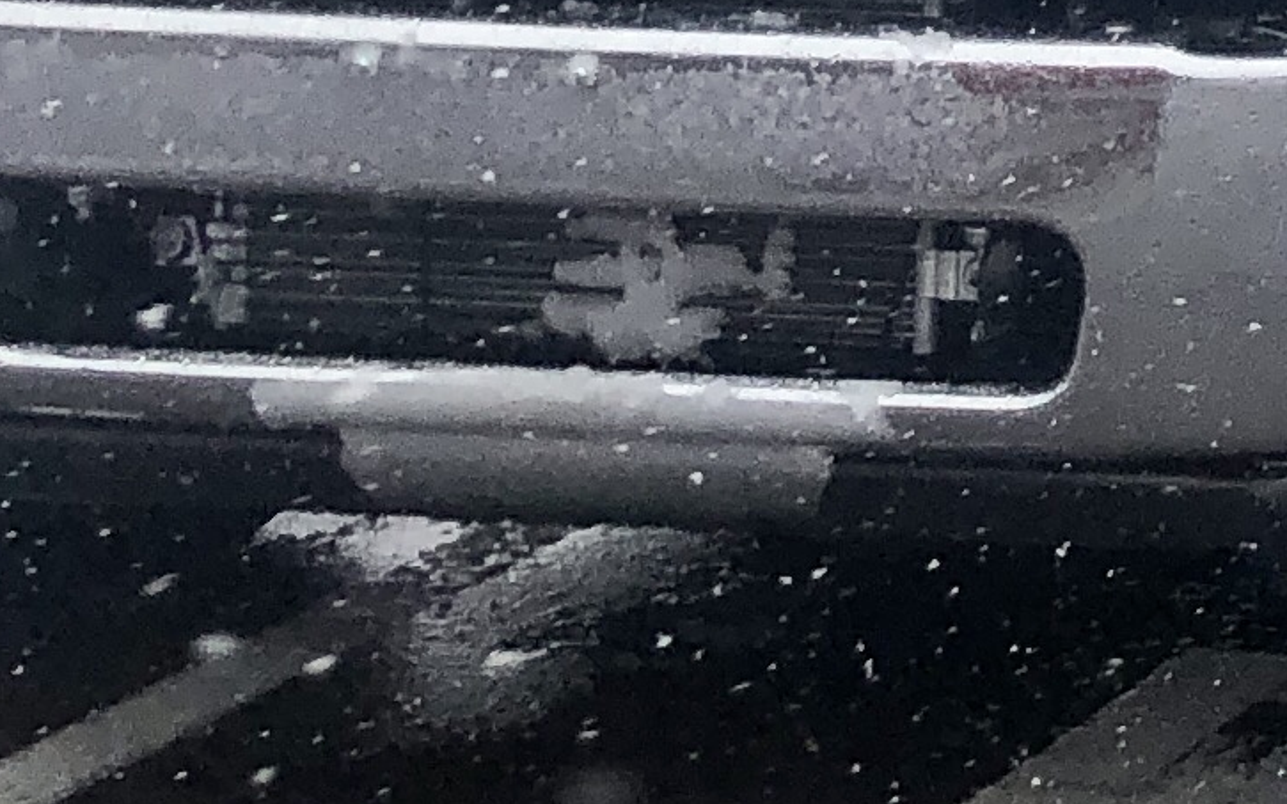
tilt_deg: -0.1
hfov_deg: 10.7
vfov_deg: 7.6
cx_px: 3162
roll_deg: -0.6
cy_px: -863
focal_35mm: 165
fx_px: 5787
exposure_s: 1/923
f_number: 1.8
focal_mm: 4
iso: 20
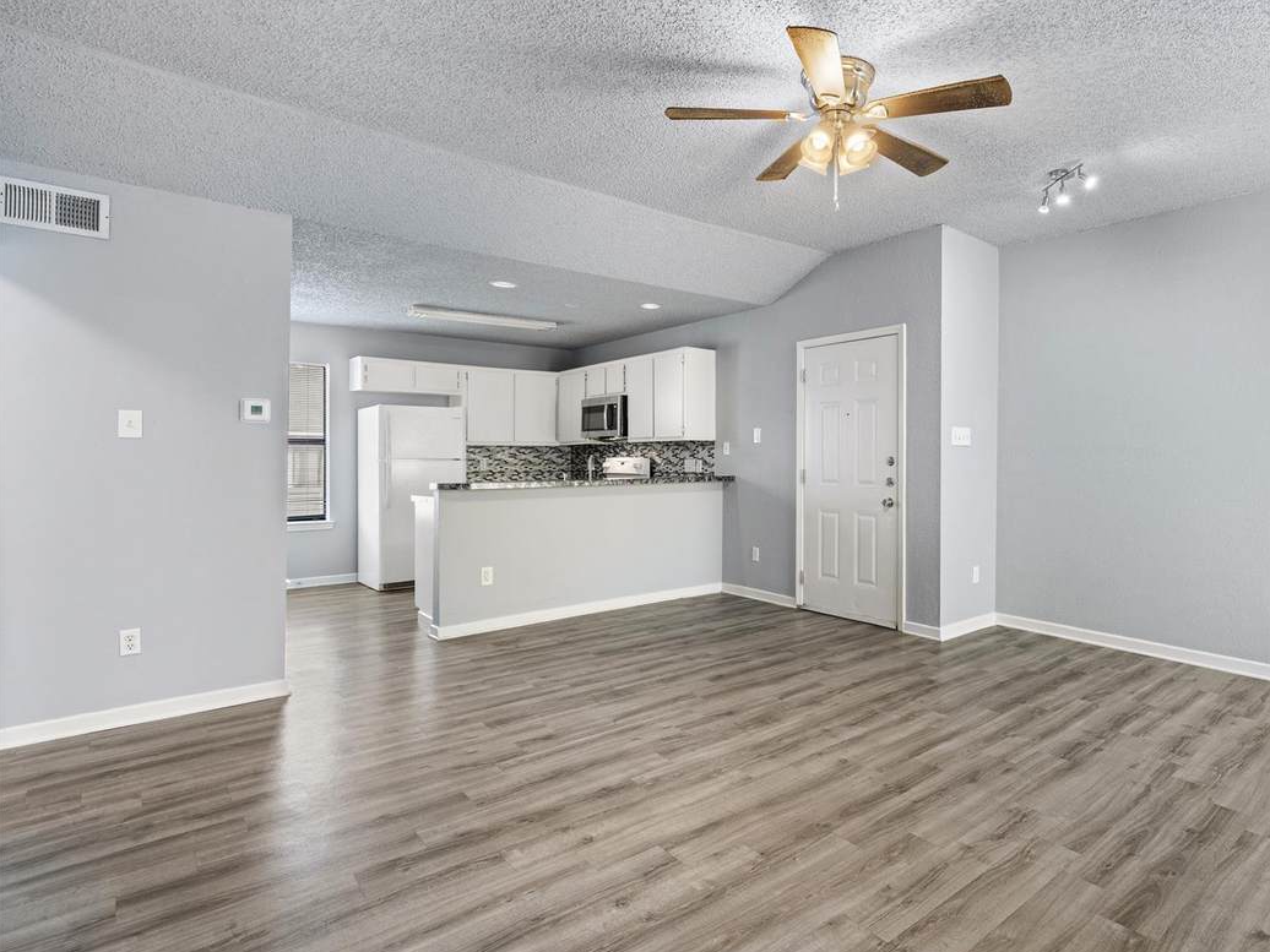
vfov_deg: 68.7
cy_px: 463
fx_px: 697
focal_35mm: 19
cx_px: 781
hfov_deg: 83.3
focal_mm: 16
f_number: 8
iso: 500
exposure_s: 1/13
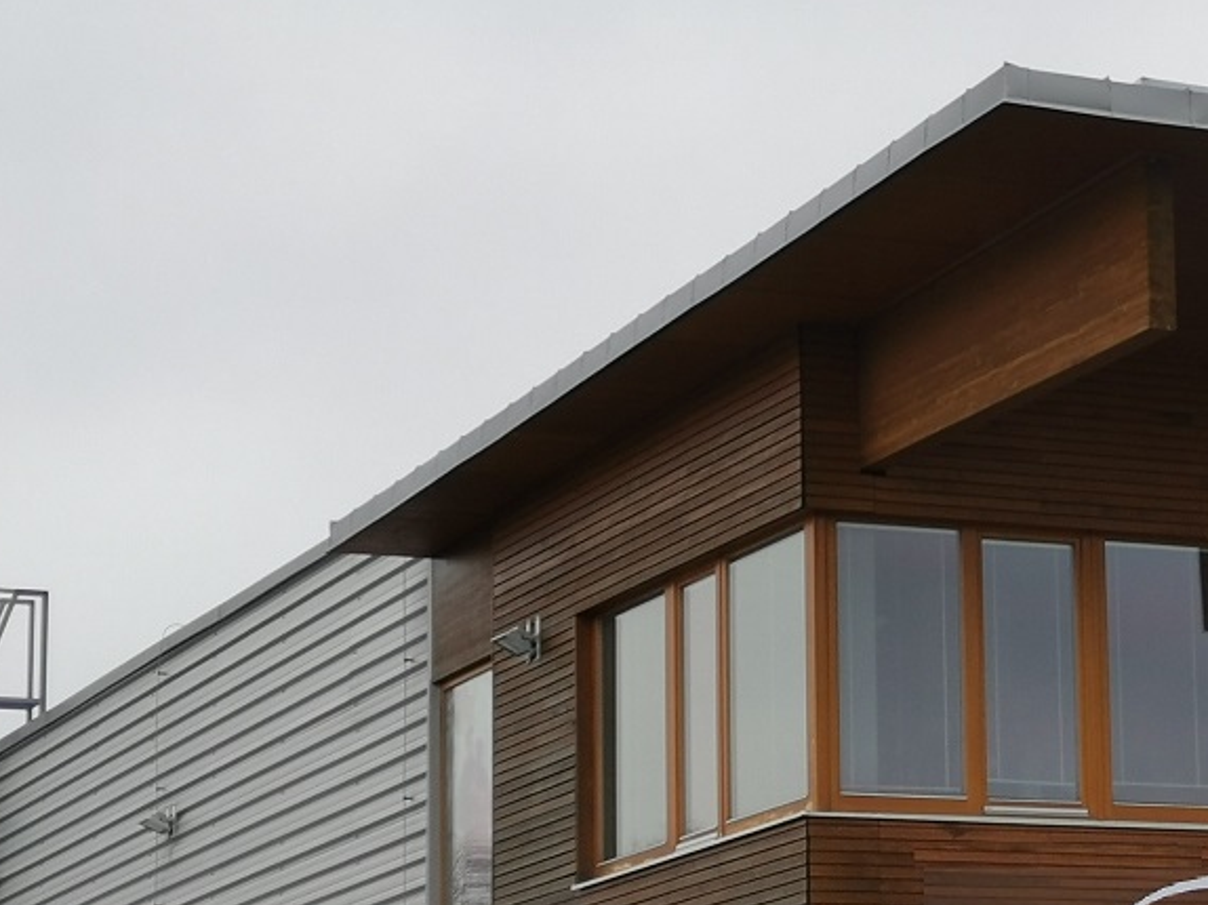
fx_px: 4325
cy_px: 591
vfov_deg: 11.9
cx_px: 1315
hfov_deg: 15.5
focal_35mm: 124
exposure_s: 1/545
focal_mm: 5.58
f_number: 1.8
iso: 50
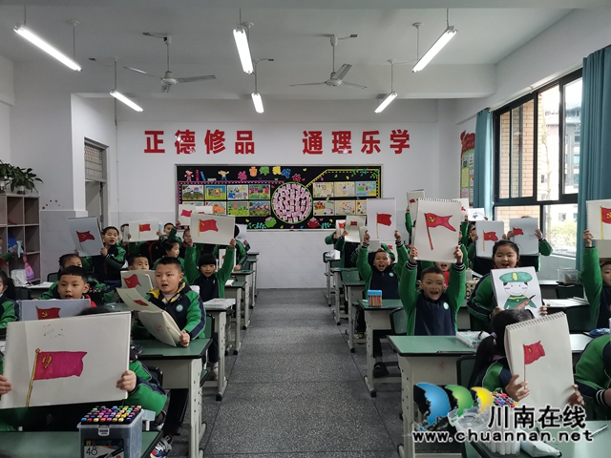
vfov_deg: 53.1
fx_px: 459
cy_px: 229
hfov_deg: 67.3
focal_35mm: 26
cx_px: 306
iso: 200
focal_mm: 4.75
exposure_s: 1/100
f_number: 1.8
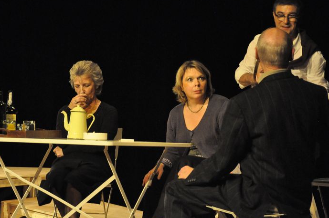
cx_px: 179
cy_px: 97
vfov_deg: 11.9
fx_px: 1049
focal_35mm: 115
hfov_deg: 17.8
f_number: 5.3
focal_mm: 66
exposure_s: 1/60
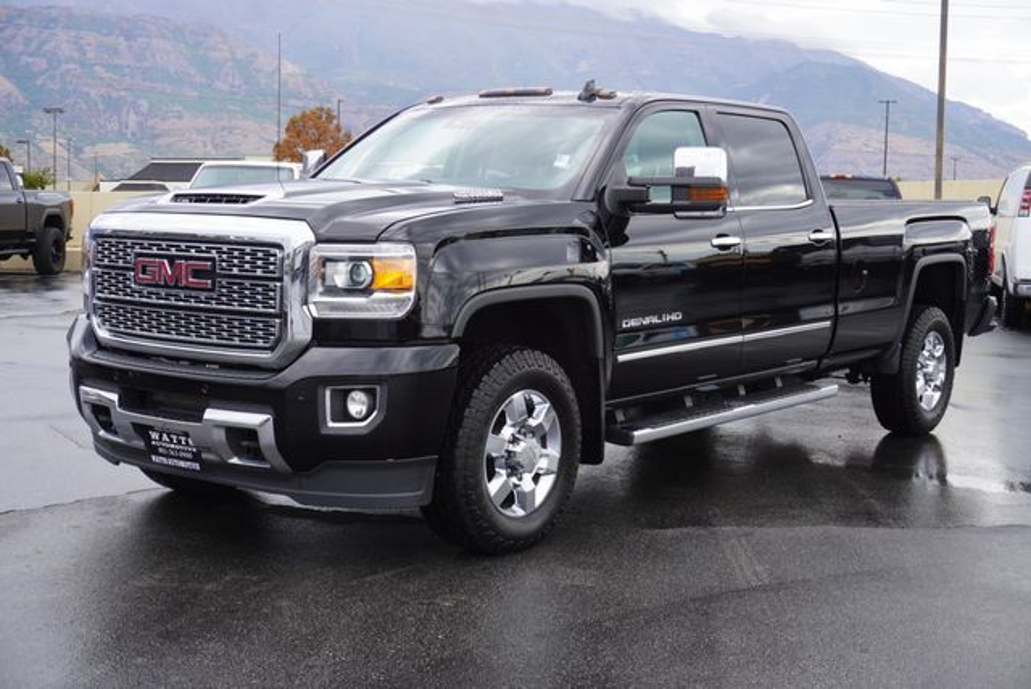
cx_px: 516
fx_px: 1376
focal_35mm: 48
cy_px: 344
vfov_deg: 28.1
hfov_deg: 41.1
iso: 100
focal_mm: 32
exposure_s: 1/100
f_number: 8
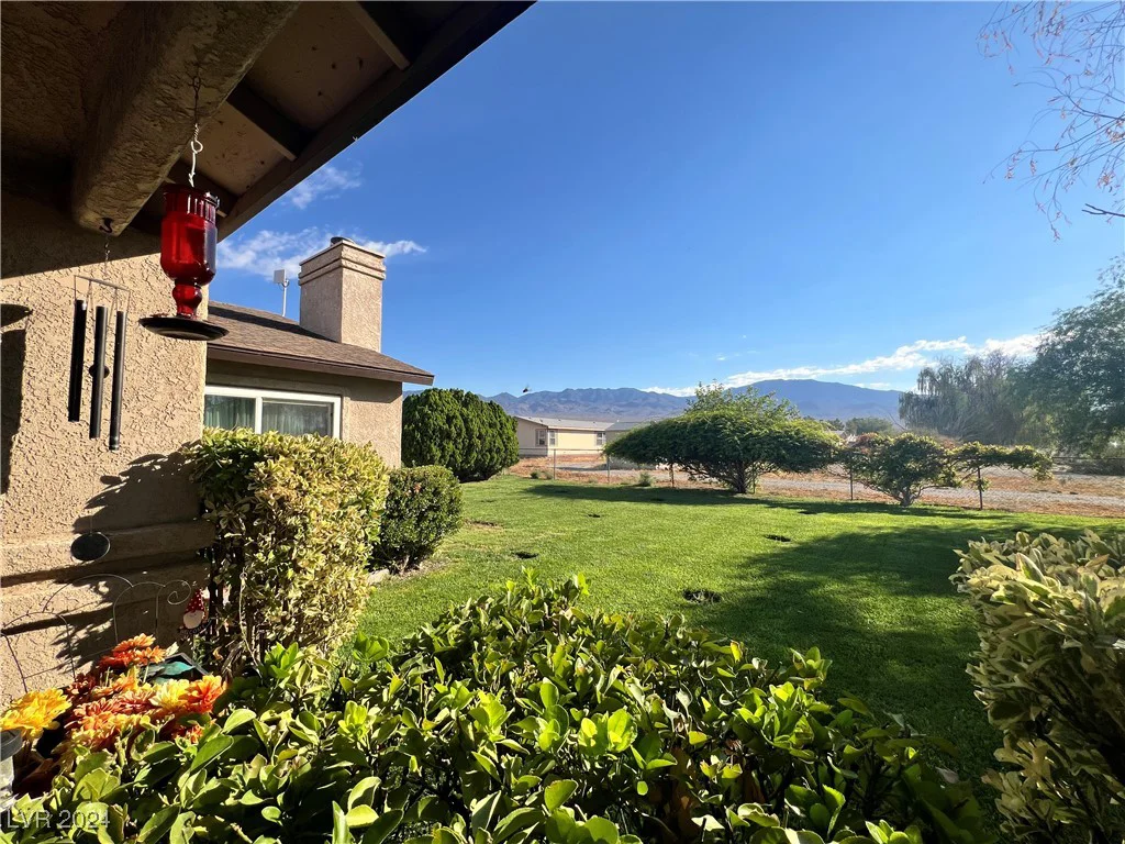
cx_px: 562
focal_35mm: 13
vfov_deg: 89.9
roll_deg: -0.2
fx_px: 422
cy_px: 422
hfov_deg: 106.2
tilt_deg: +1.9
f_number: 1.8
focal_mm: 1.57
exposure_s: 1/1698
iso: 32
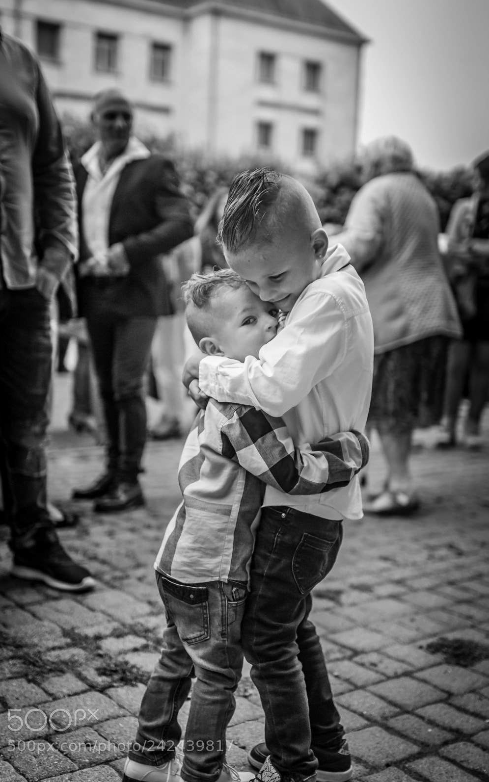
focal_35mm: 46
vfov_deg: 43.5
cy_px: 392
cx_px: 238
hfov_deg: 28.0
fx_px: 981
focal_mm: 30
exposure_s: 1/2500
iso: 500
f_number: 1.4
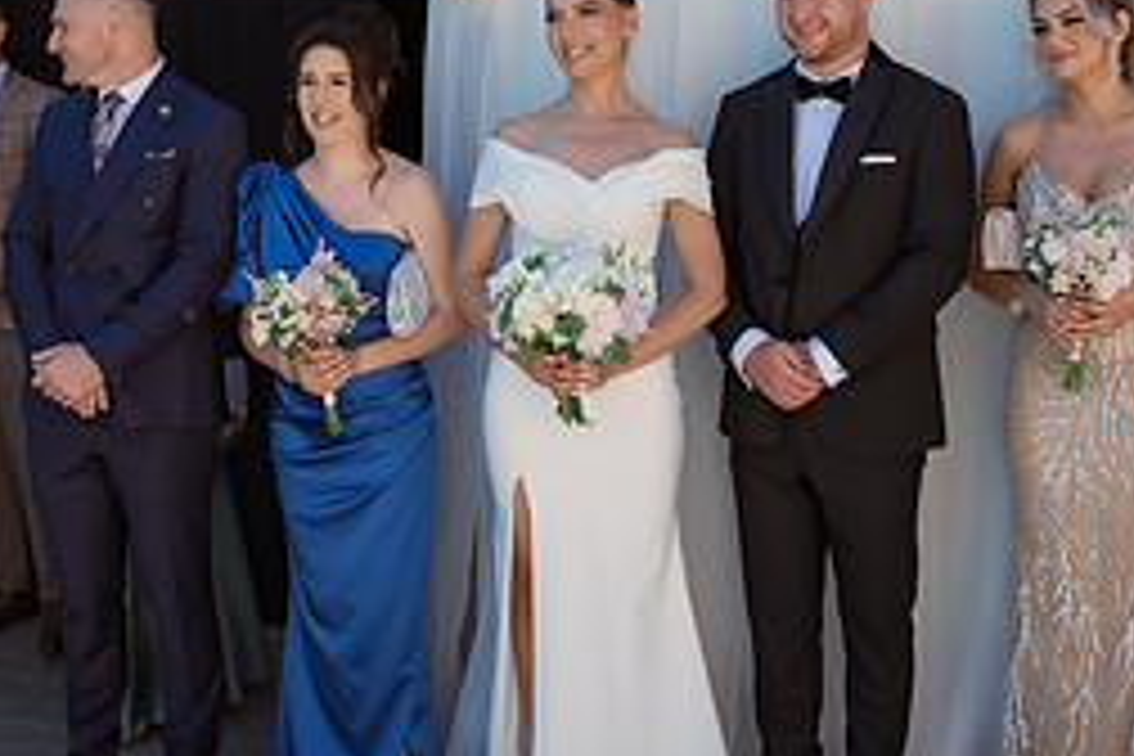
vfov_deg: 23.1
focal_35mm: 58
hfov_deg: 34.4
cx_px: 501
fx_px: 1827
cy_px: 184
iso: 320
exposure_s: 1/800
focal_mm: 24
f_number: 4
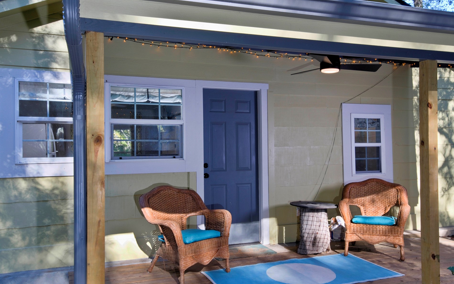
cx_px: 237
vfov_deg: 36.3
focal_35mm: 35
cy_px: 149
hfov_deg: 55.3
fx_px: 433
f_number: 10
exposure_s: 1/15
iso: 160
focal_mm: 30
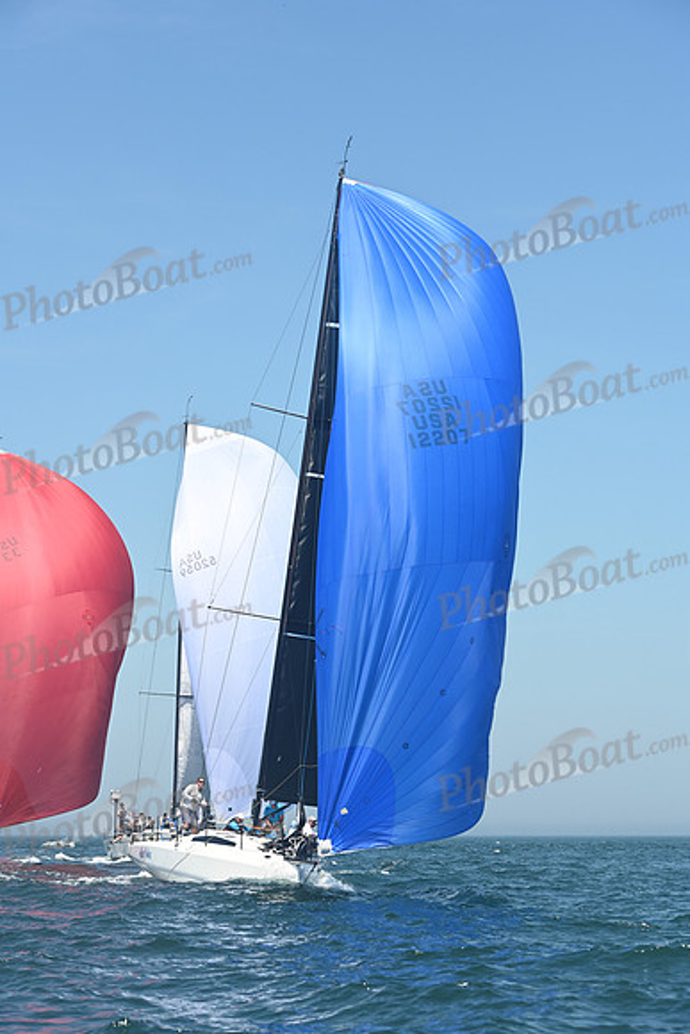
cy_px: 517
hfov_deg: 13.7
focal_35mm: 100
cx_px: 345
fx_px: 2873
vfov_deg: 20.4
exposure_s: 1/1000
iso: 320
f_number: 7.1
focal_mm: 100
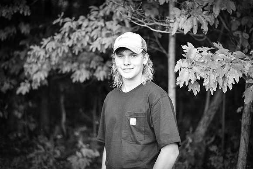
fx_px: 351
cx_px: 126
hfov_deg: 39.6
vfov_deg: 27.0
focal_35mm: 50
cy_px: 84
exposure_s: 1/1000
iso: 1600
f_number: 2.2
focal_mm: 50
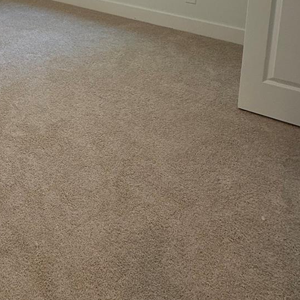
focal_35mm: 35
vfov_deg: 37.6
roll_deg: +3.0
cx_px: 29
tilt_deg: -10.1
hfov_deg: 43.1
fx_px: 343
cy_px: -46
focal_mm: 2.22
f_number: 2.2
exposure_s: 1/99
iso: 125
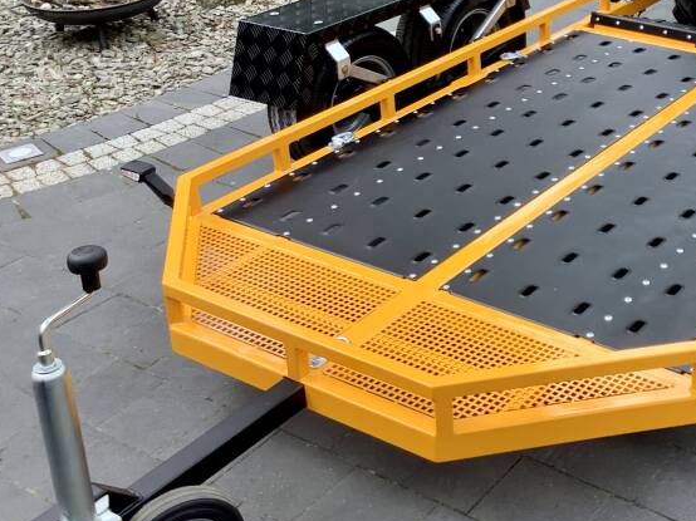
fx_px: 1125
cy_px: 124
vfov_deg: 25.7
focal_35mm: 56
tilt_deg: -23.7
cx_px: 619
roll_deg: -0.8
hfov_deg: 32.7
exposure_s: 1/120
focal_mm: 3.3
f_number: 2.4
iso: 32
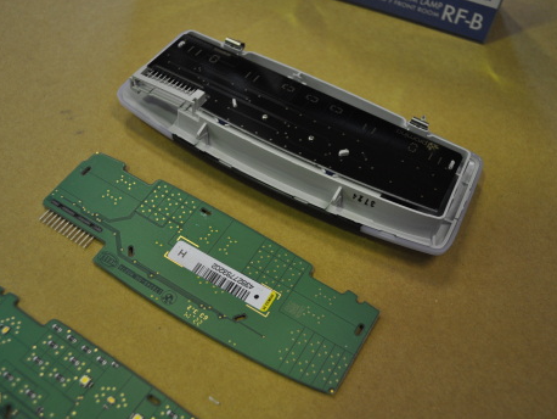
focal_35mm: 40
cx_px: 288
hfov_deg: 46.8
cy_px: 207
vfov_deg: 36.0
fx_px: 644
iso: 500
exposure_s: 1/60
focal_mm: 24
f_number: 4
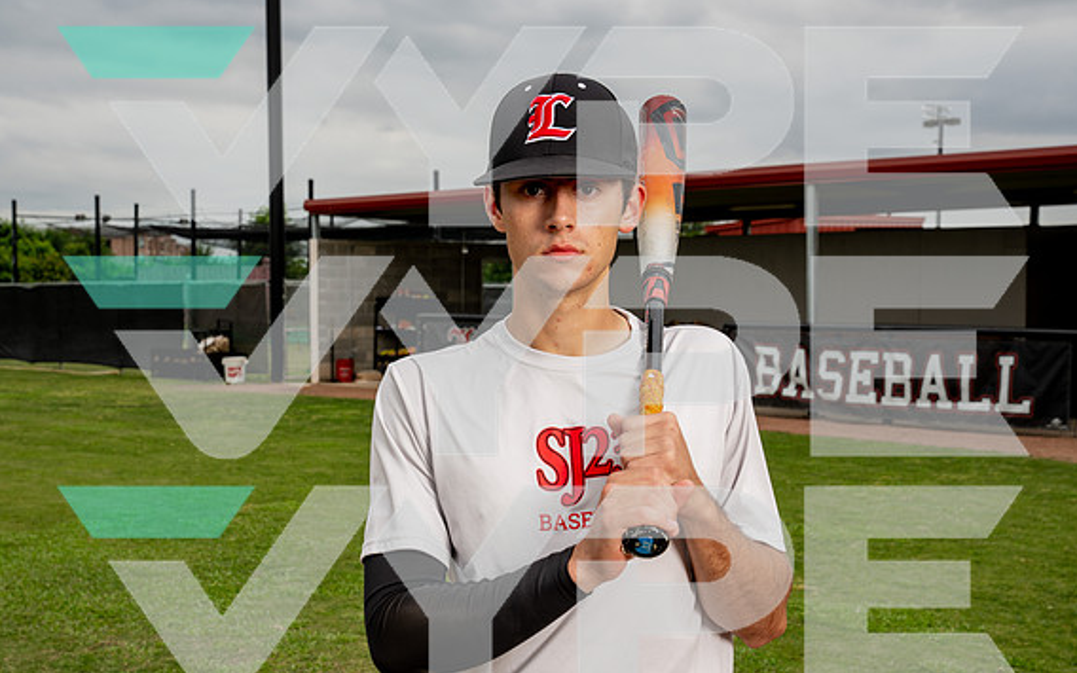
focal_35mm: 55
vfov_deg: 23.6
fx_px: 1614
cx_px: 527
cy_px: 347
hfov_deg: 36.9
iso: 50
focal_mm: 50
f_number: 8
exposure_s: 1/250
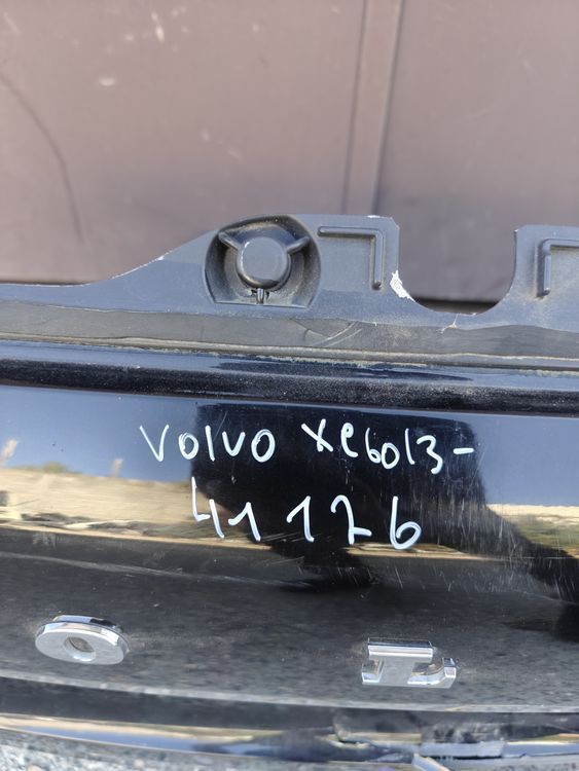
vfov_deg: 73.9
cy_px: 386
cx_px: 290
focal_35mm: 23
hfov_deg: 58.9
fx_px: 513
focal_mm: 6.06
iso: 800
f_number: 1.6
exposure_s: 1/591
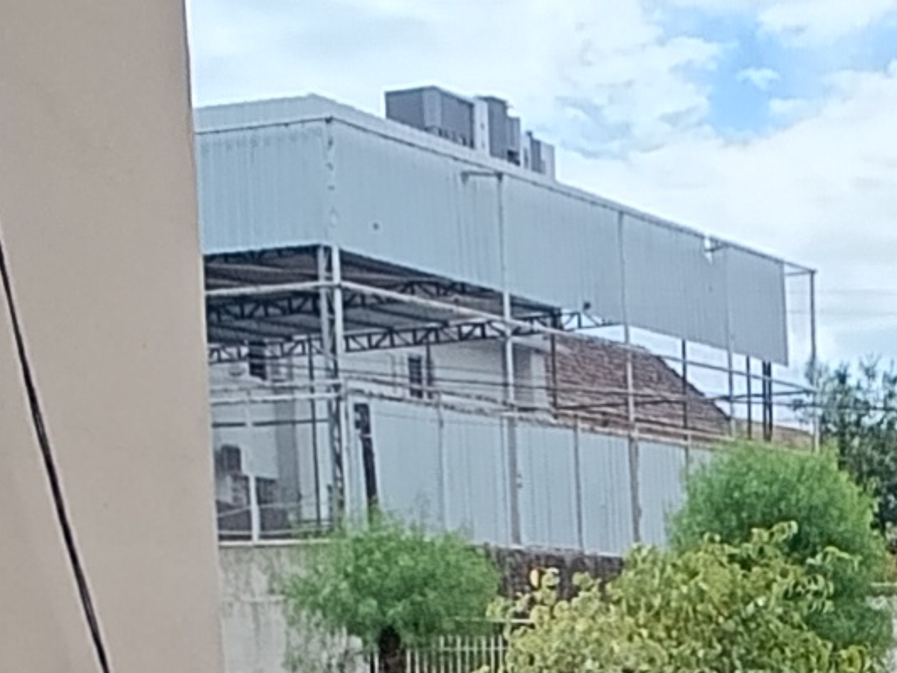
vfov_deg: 13.7
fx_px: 2540
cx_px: 889
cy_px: 1144
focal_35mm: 98
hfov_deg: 19.5
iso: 50
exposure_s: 1/753
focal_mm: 1.65
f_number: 2.2
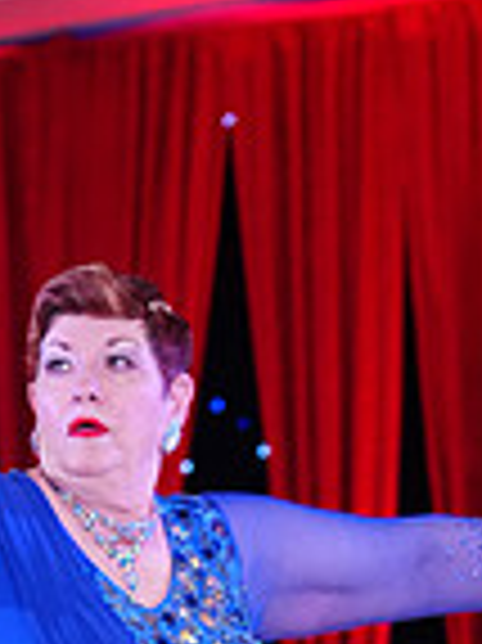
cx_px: -232
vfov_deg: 6.4
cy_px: 950
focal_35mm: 305
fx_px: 5671
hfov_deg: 4.8
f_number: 4.5
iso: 2500
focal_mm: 78
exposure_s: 1/250
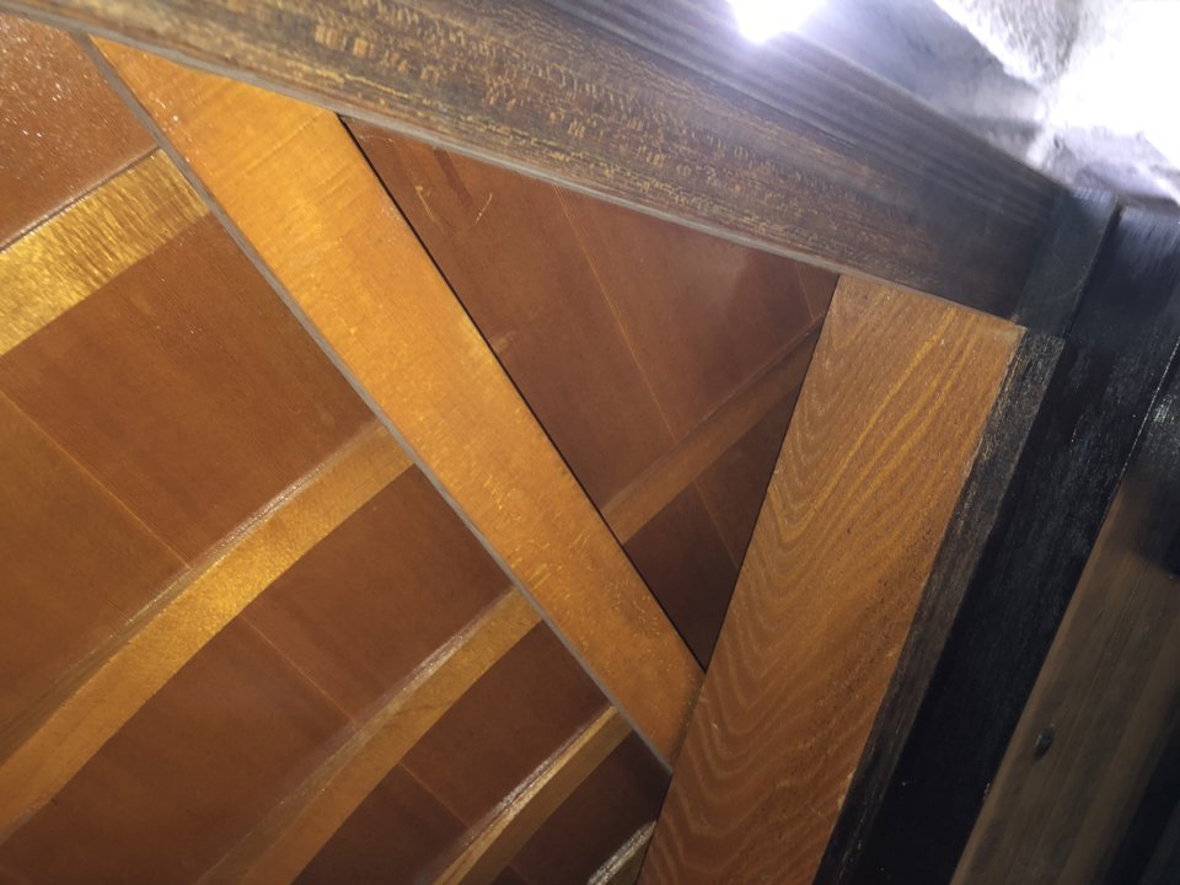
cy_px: 442
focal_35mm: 28
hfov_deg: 63.4
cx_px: 590
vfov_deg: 49.7
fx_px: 954
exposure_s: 1/4
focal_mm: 3.99
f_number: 1.8
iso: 80
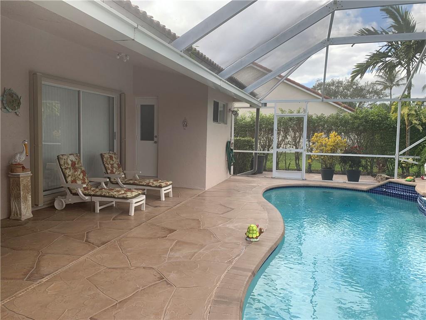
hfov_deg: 67.3
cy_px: 160
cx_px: 213
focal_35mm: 26
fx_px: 320
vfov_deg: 53.1
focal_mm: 4.25
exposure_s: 1/396
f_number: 1.8
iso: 25
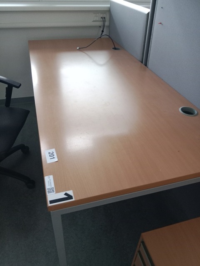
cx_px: 100
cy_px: 133
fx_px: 208
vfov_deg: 65.3
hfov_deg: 51.4
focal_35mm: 27
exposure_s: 1/33.3
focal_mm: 3.65
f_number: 2.2
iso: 465
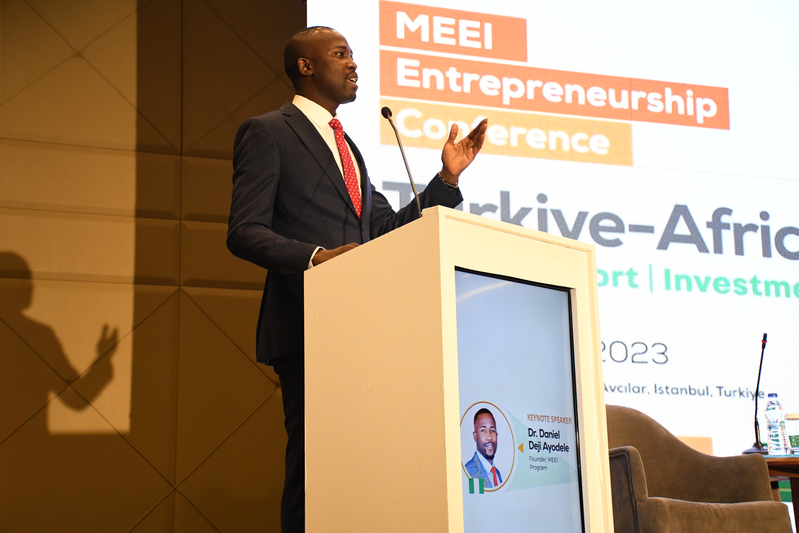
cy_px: 266
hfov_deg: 33.4
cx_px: 400
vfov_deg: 22.6
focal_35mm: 60
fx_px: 1332
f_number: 4.5
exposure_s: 1/160
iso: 2500
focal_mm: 40
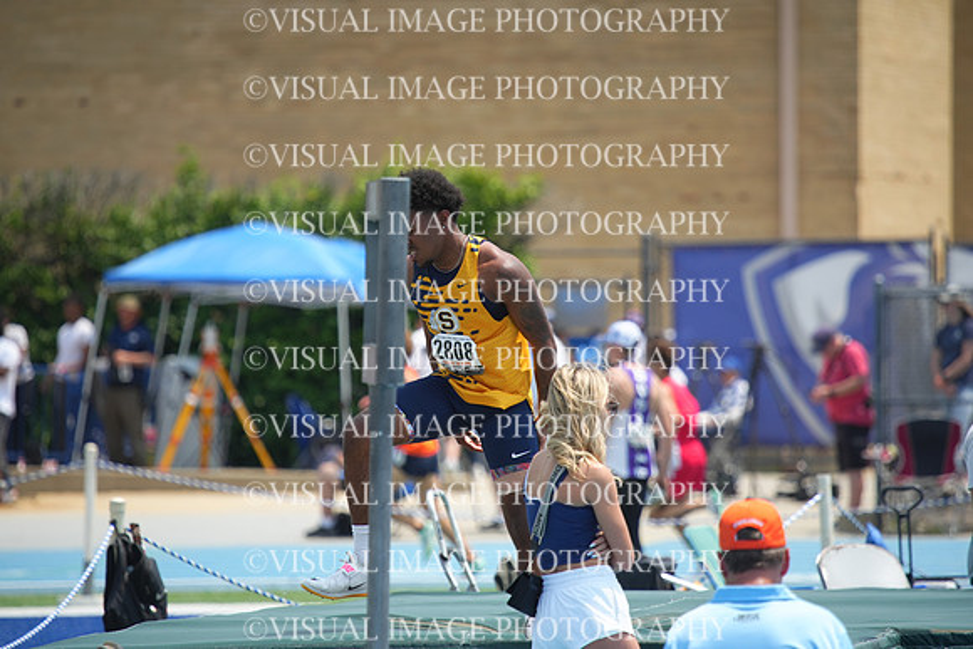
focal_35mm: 340
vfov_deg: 4.0
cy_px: 324
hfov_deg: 6.1
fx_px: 9191
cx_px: 486
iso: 400
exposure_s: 1/1600
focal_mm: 340
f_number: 5.6
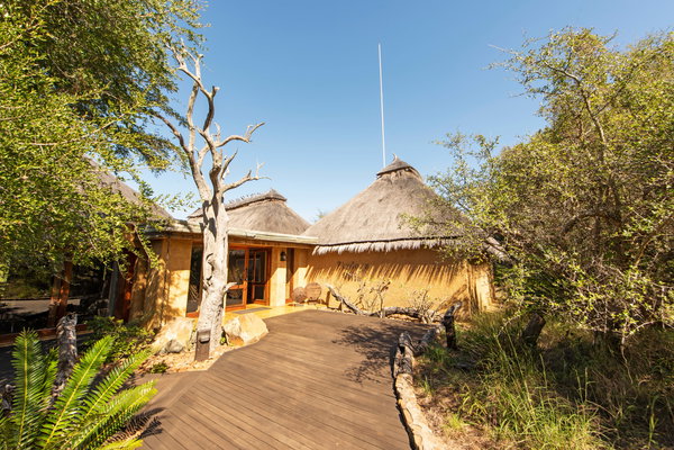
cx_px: 337
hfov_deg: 104.3
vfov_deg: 81.2
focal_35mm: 14
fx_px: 262
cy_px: 225
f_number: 11
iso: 250
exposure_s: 1/200
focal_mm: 14
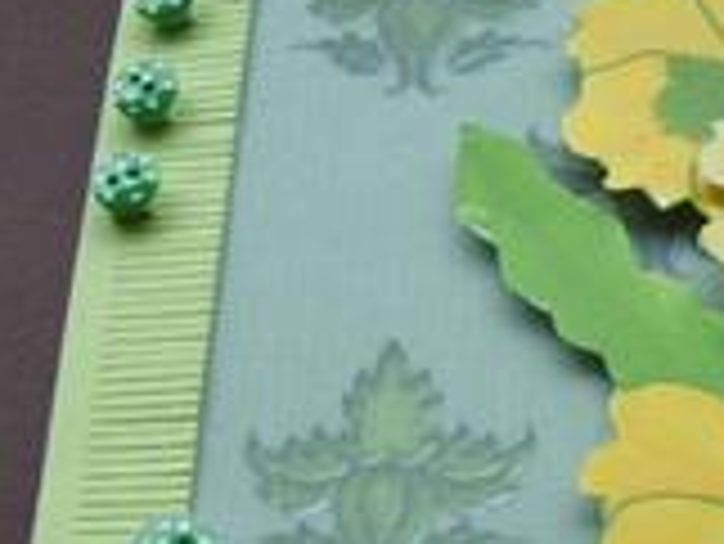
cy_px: 481
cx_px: 706
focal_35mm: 98
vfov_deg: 15.0
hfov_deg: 19.5
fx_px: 2051
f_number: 2.8
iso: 93
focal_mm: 5.8
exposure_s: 1/30
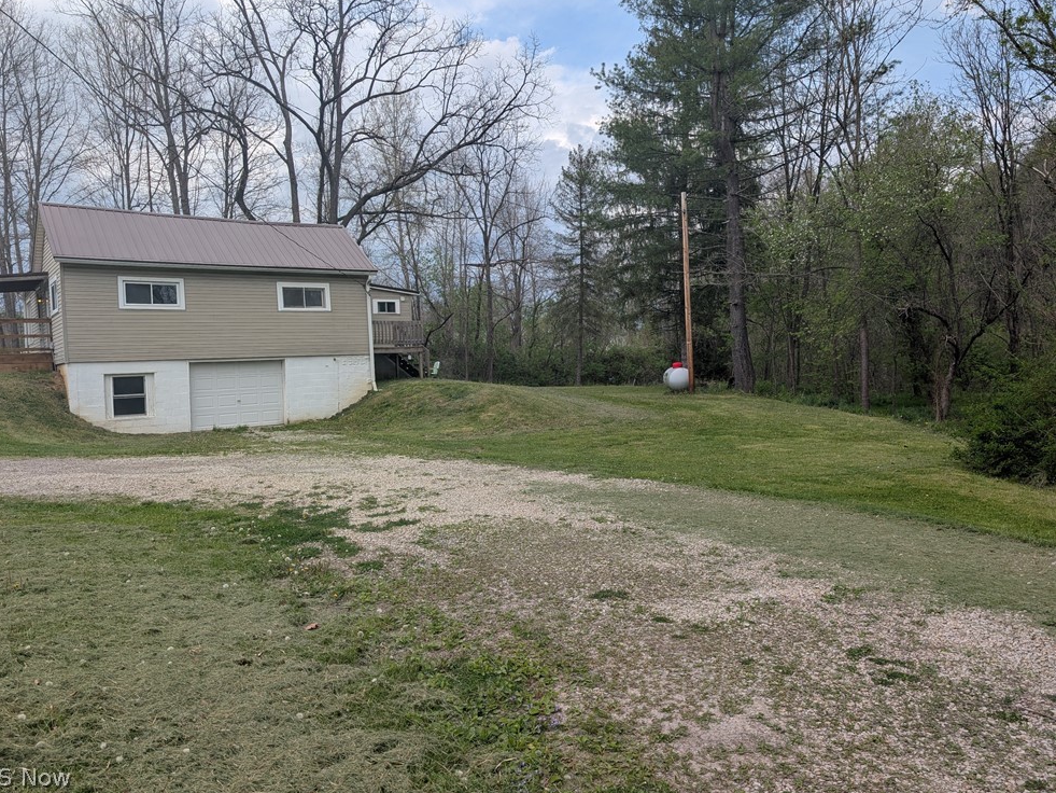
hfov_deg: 69.4
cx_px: 509
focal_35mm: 25
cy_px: 381
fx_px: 763
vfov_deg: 54.9
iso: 22
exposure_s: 1/1143
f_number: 1.68
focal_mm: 6.9
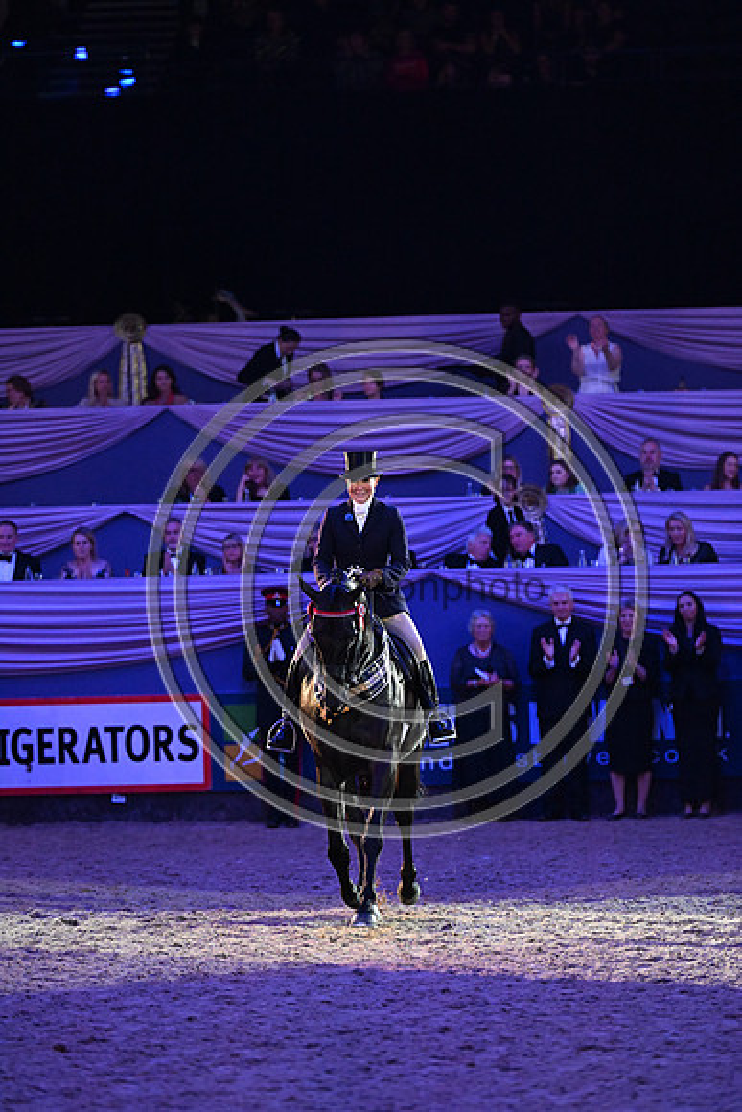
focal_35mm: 200
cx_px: 371
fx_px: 6179
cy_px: 556
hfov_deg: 6.9
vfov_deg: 10.3
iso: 8000
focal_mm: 200
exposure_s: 1/800
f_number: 4
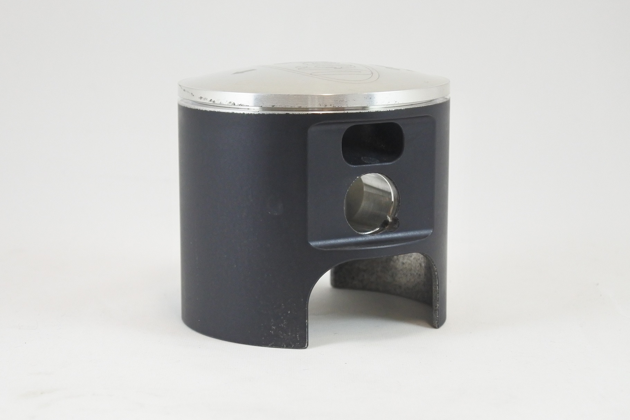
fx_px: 1068
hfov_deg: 32.9
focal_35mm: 61
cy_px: 210
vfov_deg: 22.3
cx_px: 315
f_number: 5
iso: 800
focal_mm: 22.7
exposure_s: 1/125
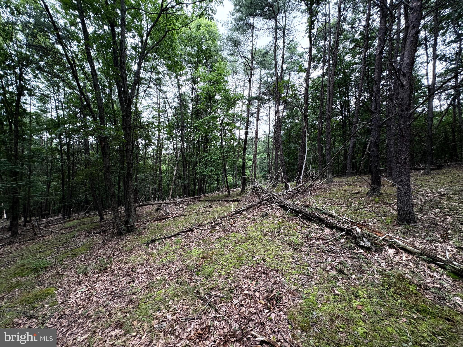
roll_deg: -0.2
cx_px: 232
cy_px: 174
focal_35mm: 14
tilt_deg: -0.8
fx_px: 187
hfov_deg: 102.1
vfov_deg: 85.7
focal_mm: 2.22
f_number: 2.2
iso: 250
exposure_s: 1/94
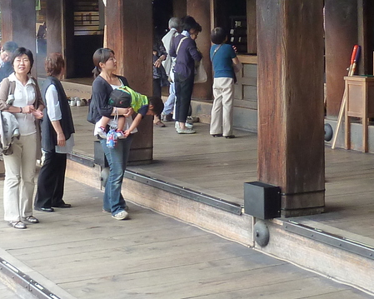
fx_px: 963
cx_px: 82
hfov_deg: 21.7
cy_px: 45
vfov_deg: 17.5
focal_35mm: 87
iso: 125
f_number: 3.3
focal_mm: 4.1
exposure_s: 1/40
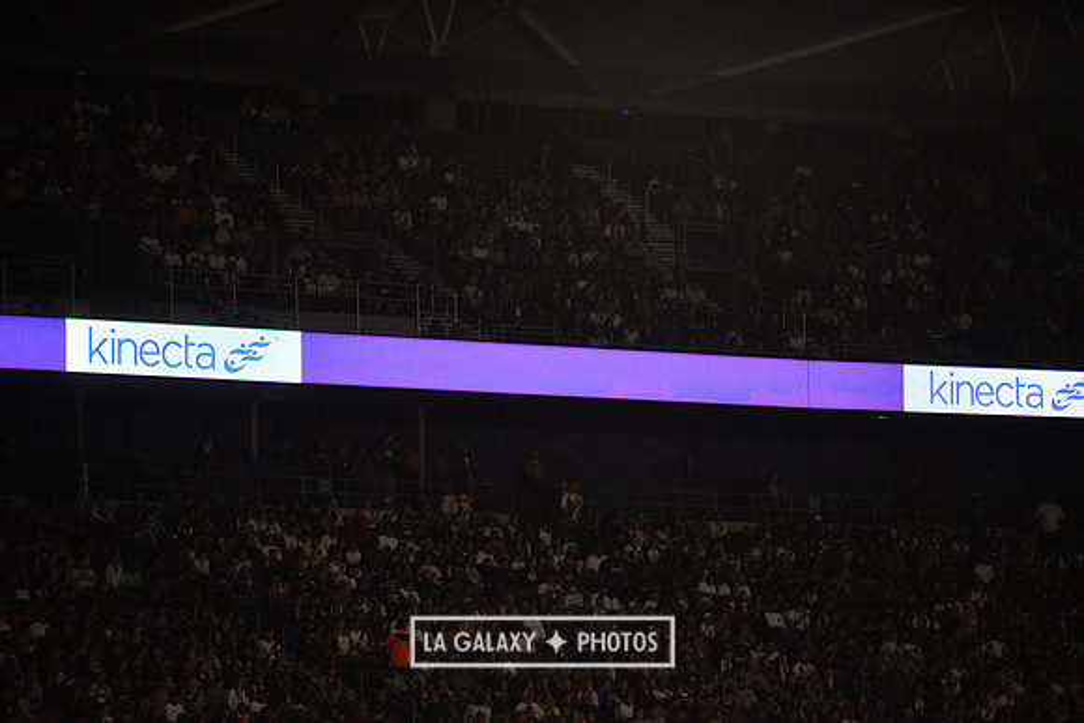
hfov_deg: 10.3
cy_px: 362
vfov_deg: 6.9
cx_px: 542
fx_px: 6023
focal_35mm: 200
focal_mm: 200
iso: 1600
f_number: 2.8
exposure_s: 1/3200
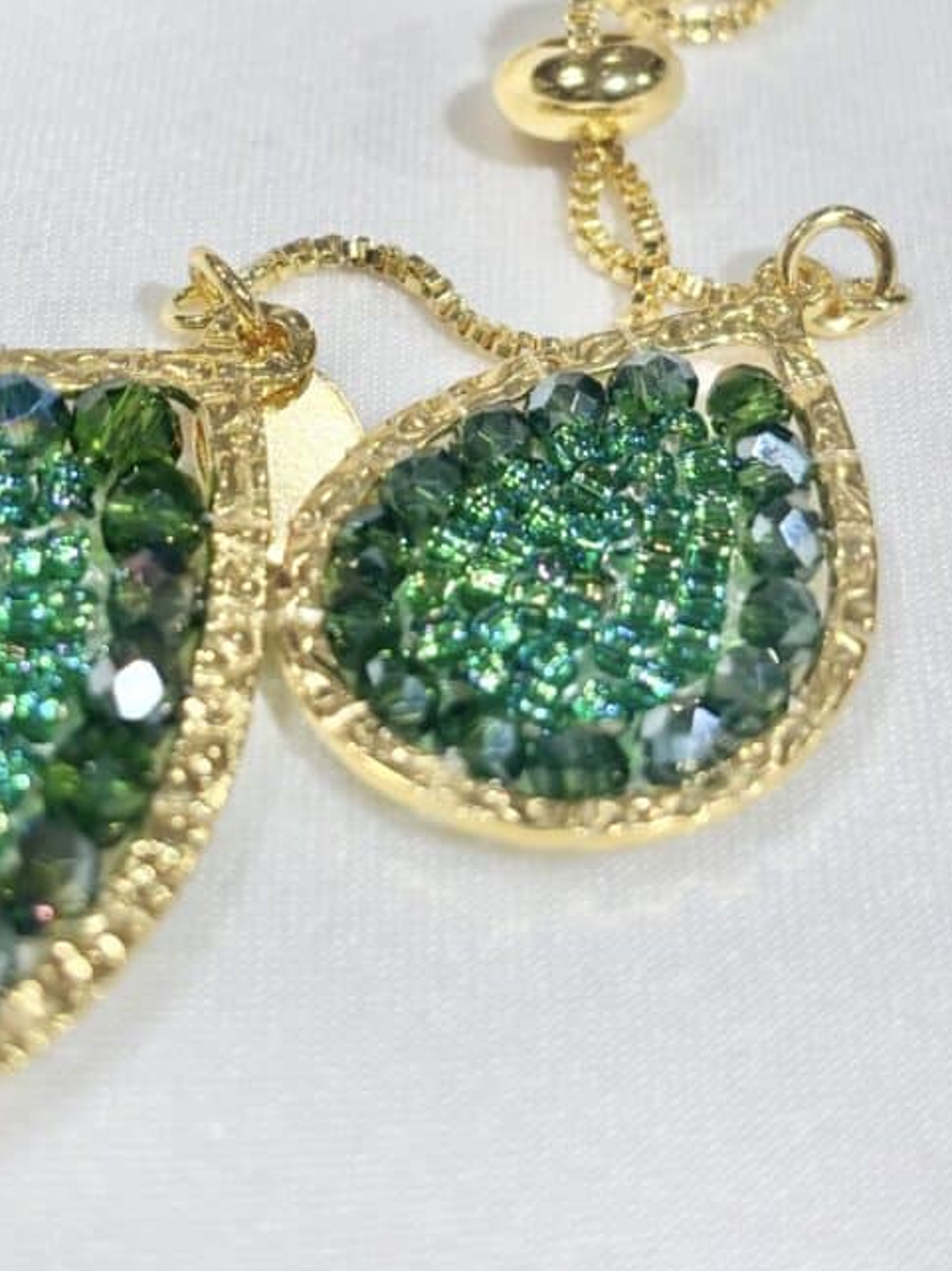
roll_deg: +2.5
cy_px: 283
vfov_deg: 23.3
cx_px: 362
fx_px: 3046
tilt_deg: -39.9
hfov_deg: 17.7
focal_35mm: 83
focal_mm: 5.96
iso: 32
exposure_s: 1/196
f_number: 1.6
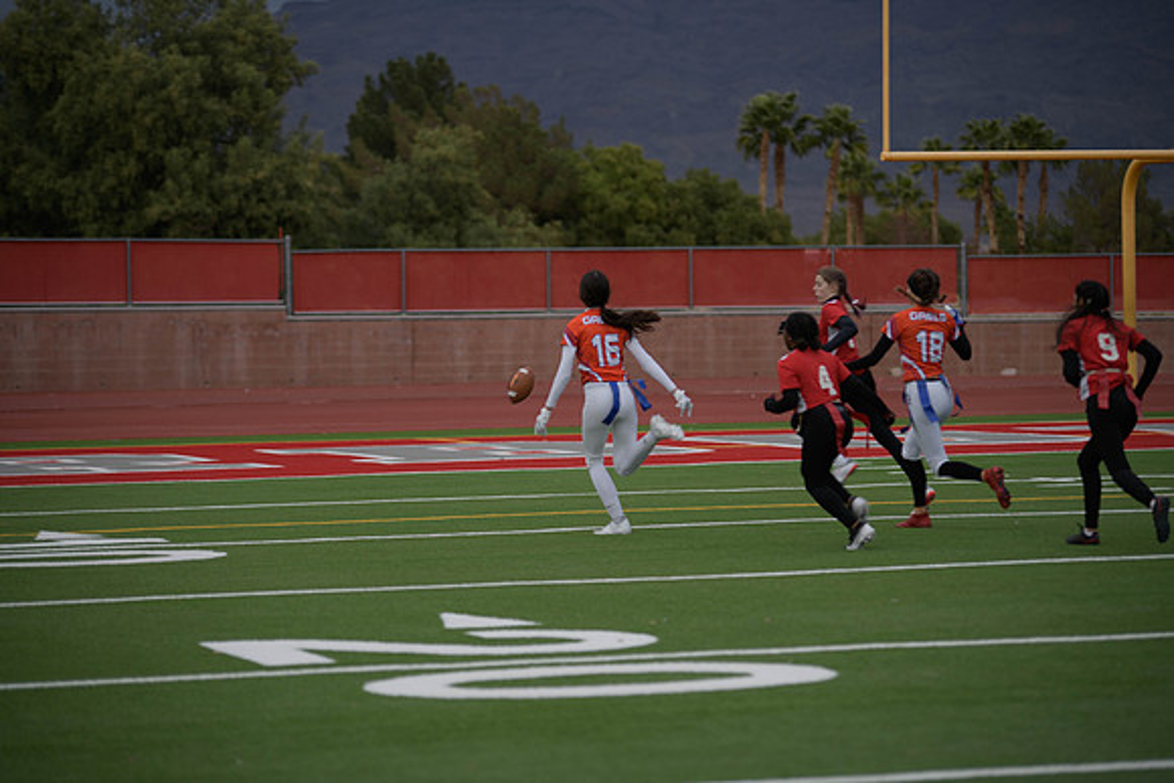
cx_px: 587
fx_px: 4240
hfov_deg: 15.8
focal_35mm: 130
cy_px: 392
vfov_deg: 10.6
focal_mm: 130
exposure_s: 1/200
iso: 80
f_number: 2.8
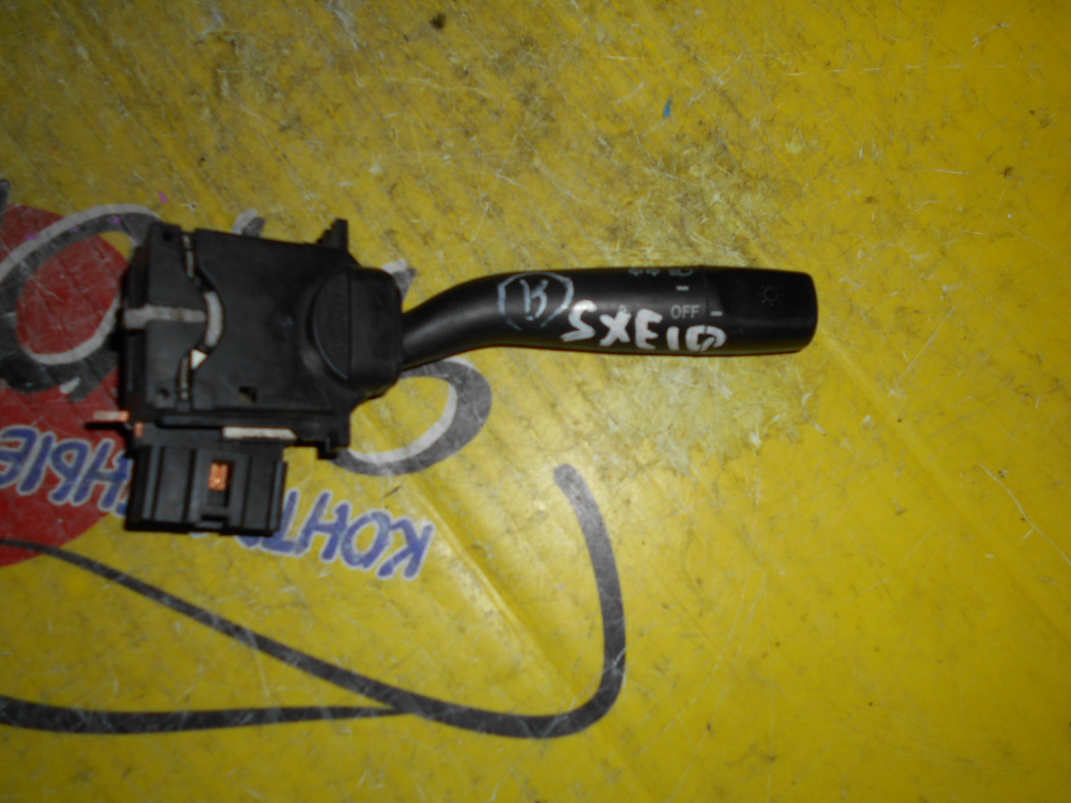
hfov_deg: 67.3
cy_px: 402
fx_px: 804
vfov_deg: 53.1
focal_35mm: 26
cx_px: 536
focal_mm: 4.6
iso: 80
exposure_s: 1/25
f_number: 3.2
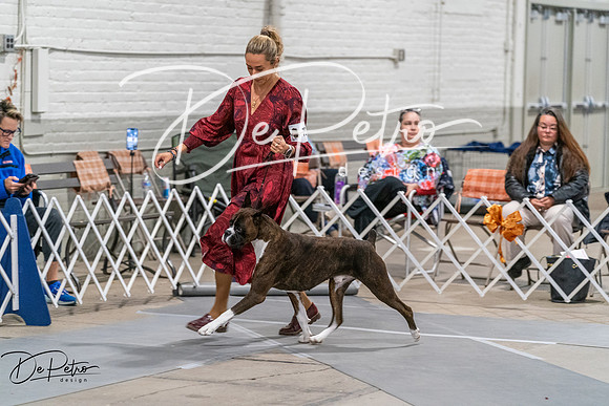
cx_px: 304
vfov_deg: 9.2
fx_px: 2538
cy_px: 203
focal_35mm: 150
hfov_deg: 13.7
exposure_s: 1/250
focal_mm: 150
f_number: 3.5
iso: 6400
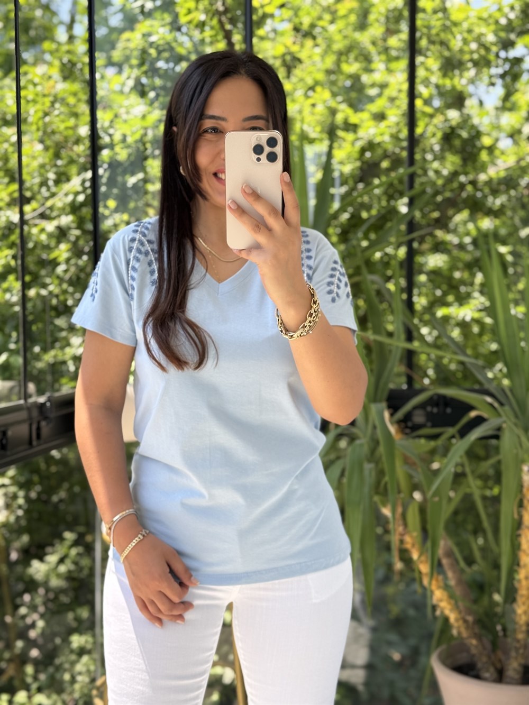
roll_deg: -0.2
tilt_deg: -20.2
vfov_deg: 39.7
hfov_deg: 30.3
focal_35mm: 48
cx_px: 264
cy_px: 352
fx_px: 978
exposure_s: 1/331
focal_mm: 6.76
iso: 64
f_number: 1.78
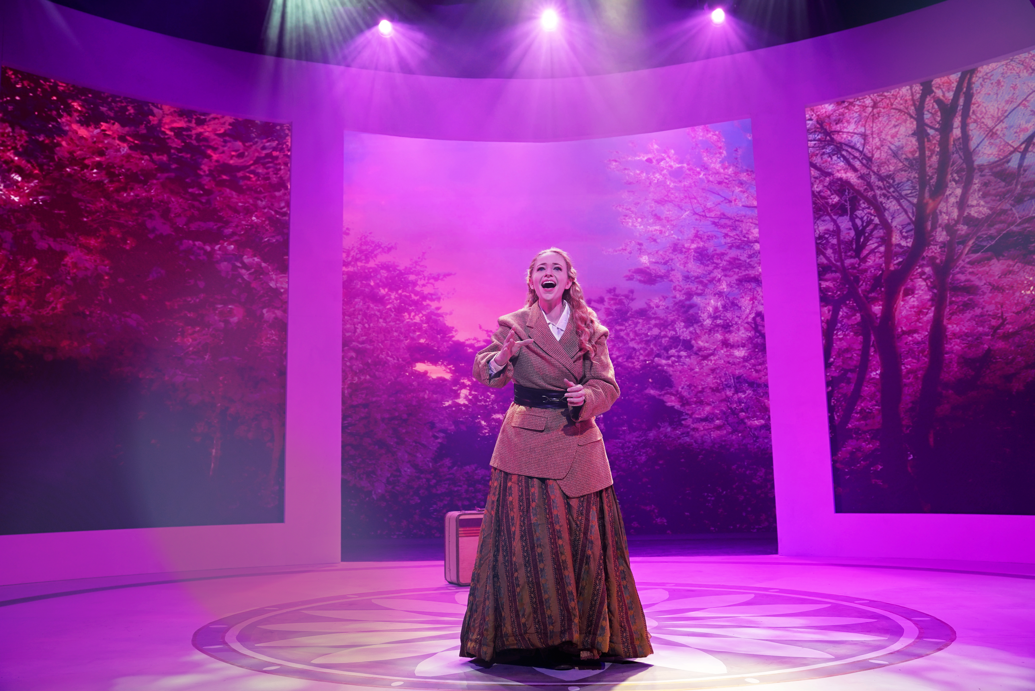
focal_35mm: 31
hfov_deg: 60.3
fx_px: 892
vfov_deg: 42.4
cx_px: 518
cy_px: 346
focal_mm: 31
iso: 400
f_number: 4
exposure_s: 1/160
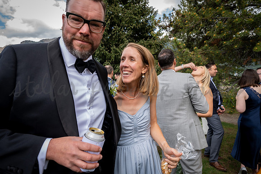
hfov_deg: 81.2
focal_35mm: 21
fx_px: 152
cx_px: 130
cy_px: 87
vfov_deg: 59.4
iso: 400
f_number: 6.3
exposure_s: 1/250
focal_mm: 21
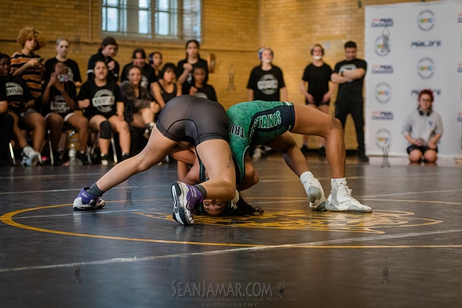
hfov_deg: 21.9
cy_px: 177
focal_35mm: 93
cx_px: 232
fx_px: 1193
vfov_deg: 14.7
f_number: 3.5
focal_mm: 80
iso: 4000
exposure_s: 1/400
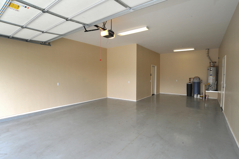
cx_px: 120
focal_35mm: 18
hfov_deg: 90.0
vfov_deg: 67.3
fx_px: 119
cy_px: 80
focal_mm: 18
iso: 1000
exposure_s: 1/60
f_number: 13
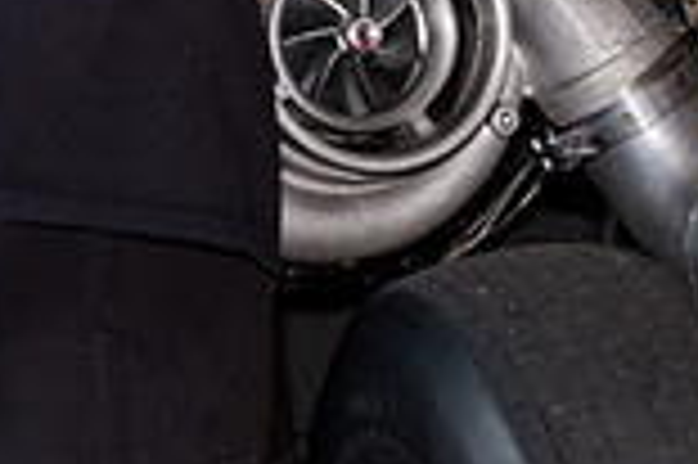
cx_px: 914
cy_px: -205
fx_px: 2905
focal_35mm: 150
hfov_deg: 13.2
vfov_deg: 8.9
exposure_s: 1/80
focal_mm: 26.5
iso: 400
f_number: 9
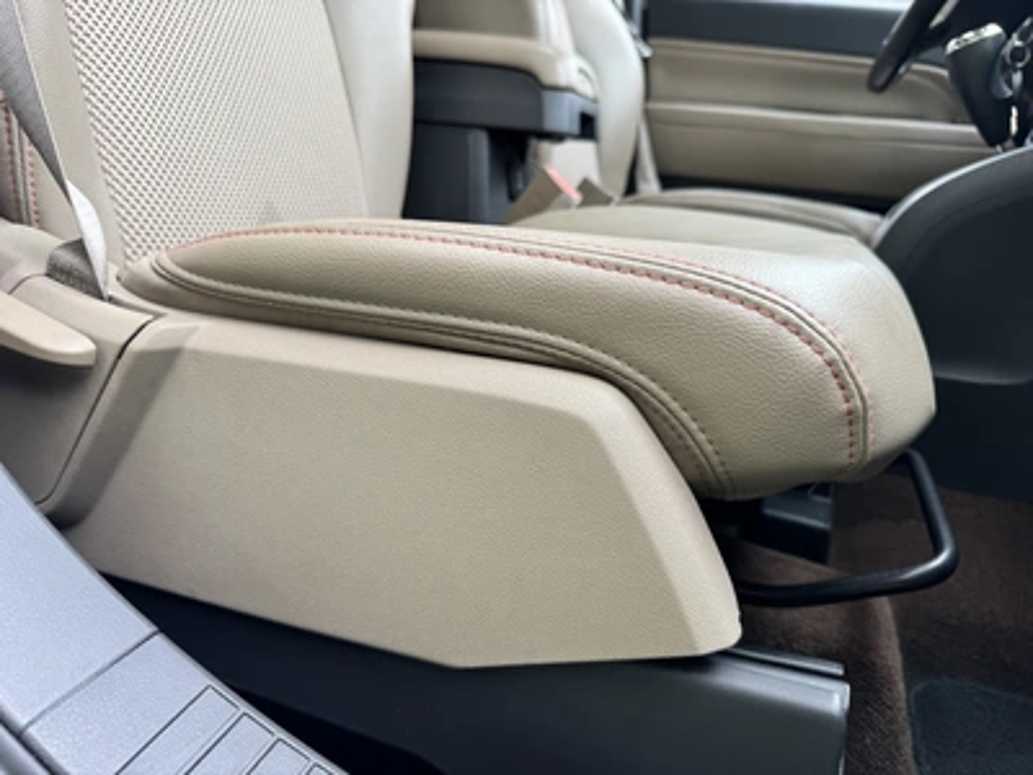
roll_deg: -3.6
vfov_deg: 56.8
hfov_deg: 71.6
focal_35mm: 24
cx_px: 516
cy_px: 388
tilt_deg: -14.9
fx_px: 716
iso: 80
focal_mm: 6.76
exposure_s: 1/121
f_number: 1.78
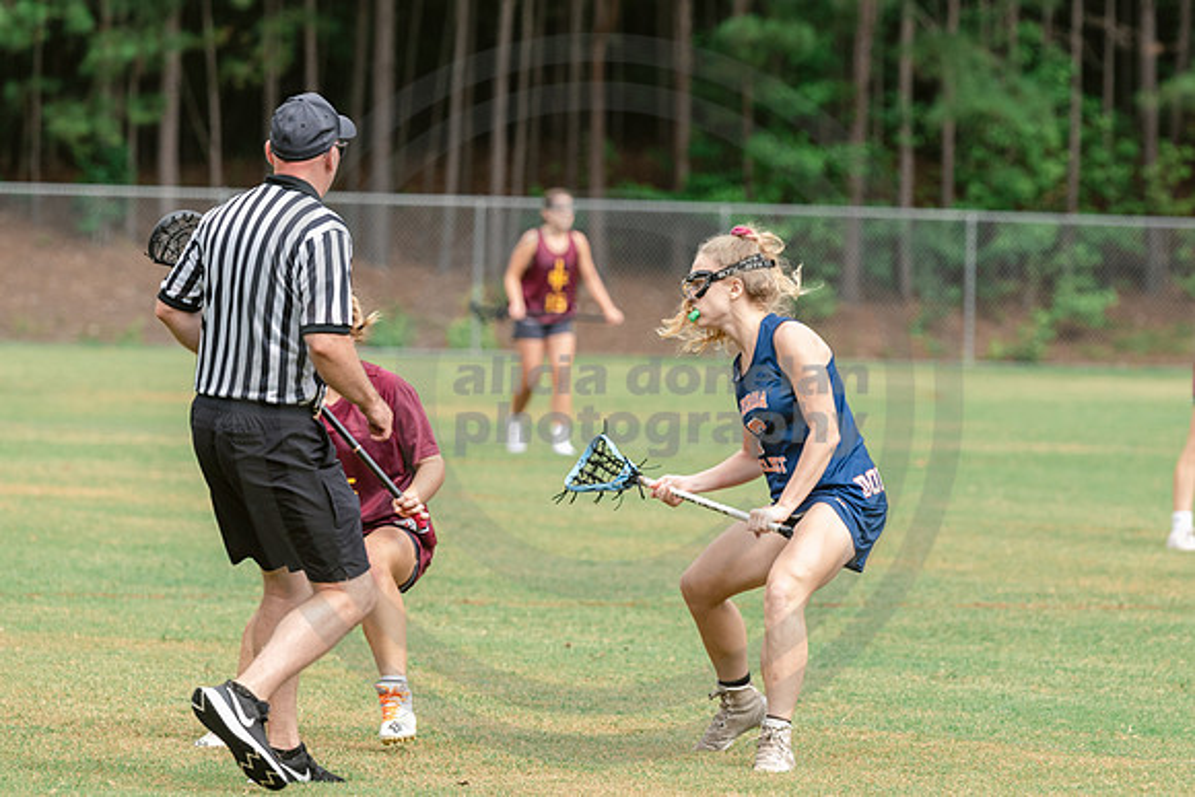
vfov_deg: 4.4
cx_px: 782
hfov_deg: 6.6
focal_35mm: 310
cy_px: 425
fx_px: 10284
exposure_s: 1/1000
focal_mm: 180
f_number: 4
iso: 250
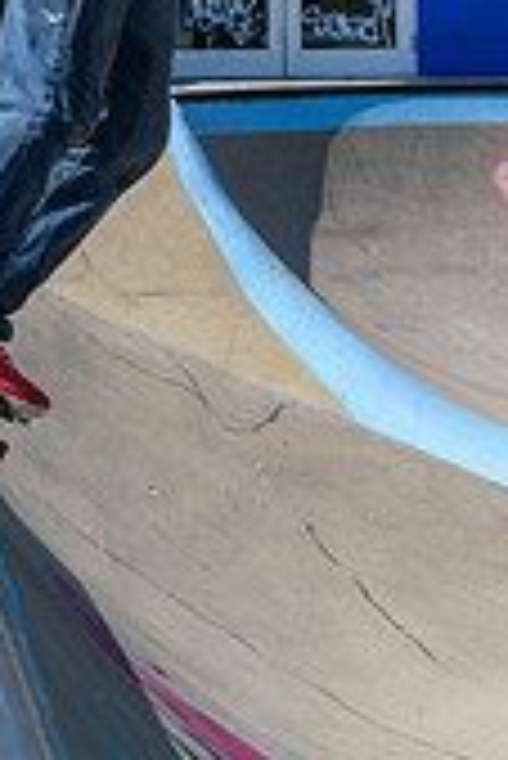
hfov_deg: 4.9
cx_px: 135
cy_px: 117
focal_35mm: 280
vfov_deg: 7.3
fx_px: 5914
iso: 200
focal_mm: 70
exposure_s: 1/800
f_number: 7.1
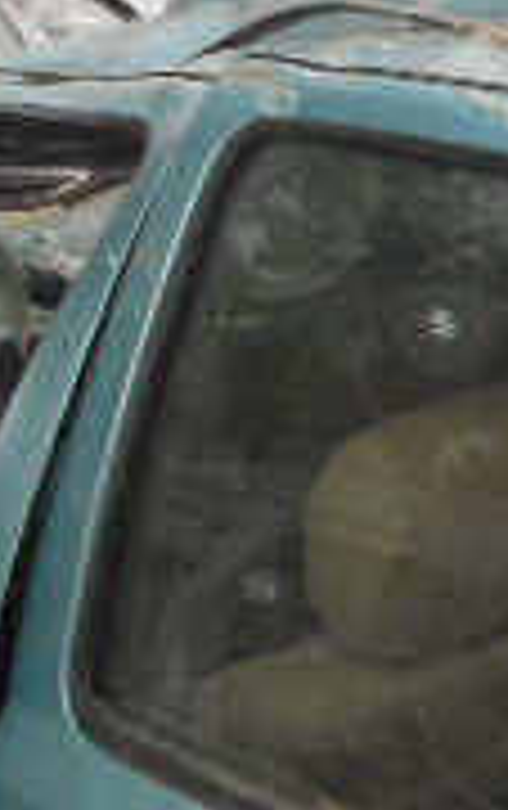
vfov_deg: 18.9
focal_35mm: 109
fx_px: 2407
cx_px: 706
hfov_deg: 11.6
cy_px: 130
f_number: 3.4
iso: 80
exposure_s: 1/500
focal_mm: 5.3
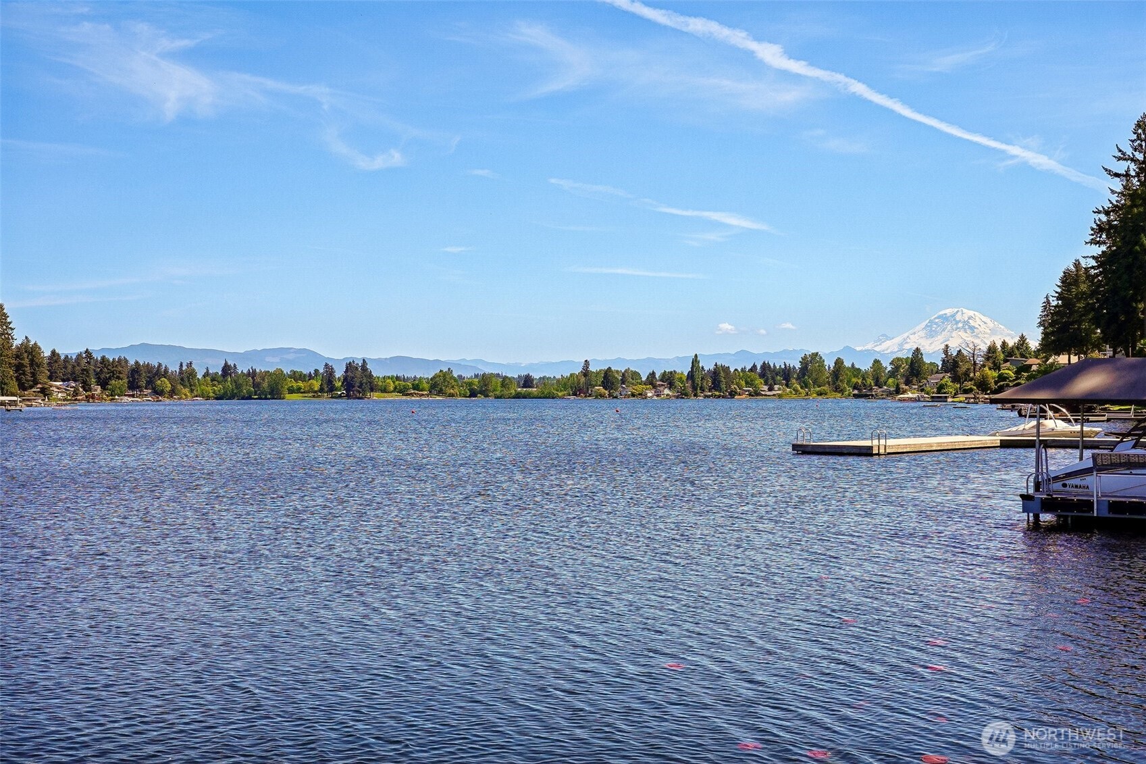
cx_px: 573
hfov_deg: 46.4
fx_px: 1337
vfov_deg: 31.9
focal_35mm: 42
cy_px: 382
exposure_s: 1/350
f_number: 8
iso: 100
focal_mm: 28
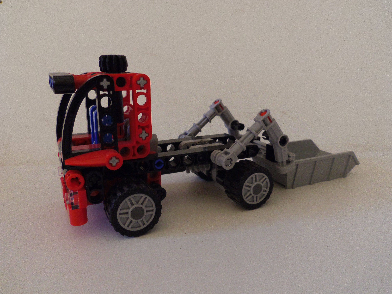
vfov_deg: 49.7
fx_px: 317
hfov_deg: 63.4
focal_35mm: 28
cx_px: 196
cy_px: 147
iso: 200
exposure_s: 1/40
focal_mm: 5
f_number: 3.9
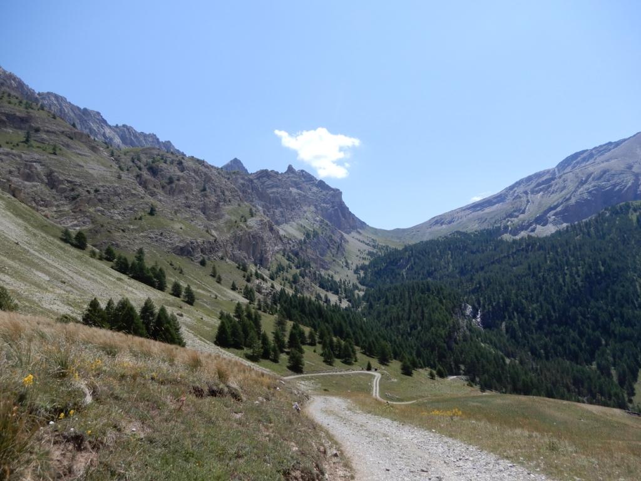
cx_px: 320
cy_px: 240
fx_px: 444
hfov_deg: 71.6
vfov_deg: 56.8
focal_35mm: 24
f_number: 3.4
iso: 80
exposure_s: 1/1000
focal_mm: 4.3
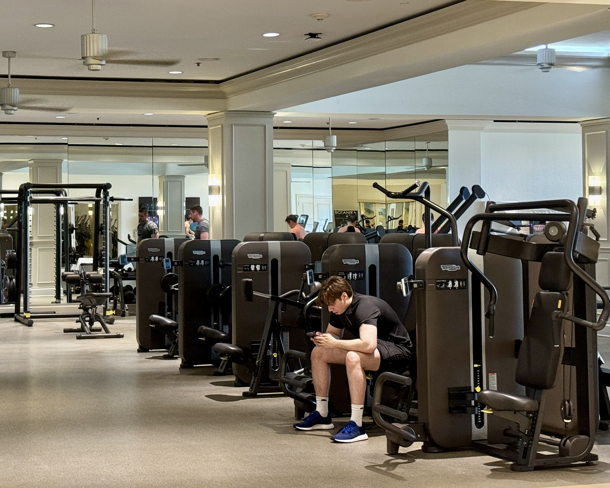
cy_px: 189
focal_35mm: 70
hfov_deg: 26.8
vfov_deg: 21.8
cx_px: 164
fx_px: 1264
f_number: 1.78
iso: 320
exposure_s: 1/40
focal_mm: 6.76
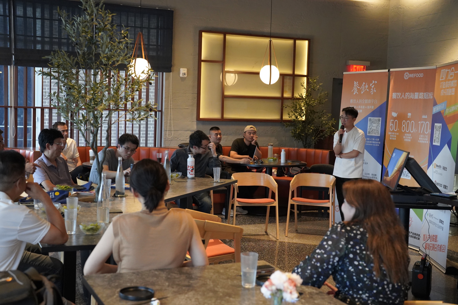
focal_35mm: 50
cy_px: 152
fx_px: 636
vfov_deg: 27.0
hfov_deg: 39.6
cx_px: 229
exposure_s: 1/160
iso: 6400
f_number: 4
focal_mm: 50
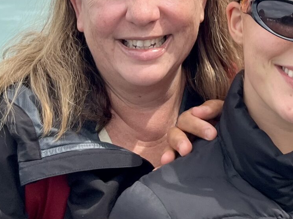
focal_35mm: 90
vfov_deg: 14.9
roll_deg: -0.3
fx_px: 762
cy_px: -137
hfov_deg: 21.0
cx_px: 297
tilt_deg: -6.7
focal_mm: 5.1
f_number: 1.6
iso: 50
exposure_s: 1/4016
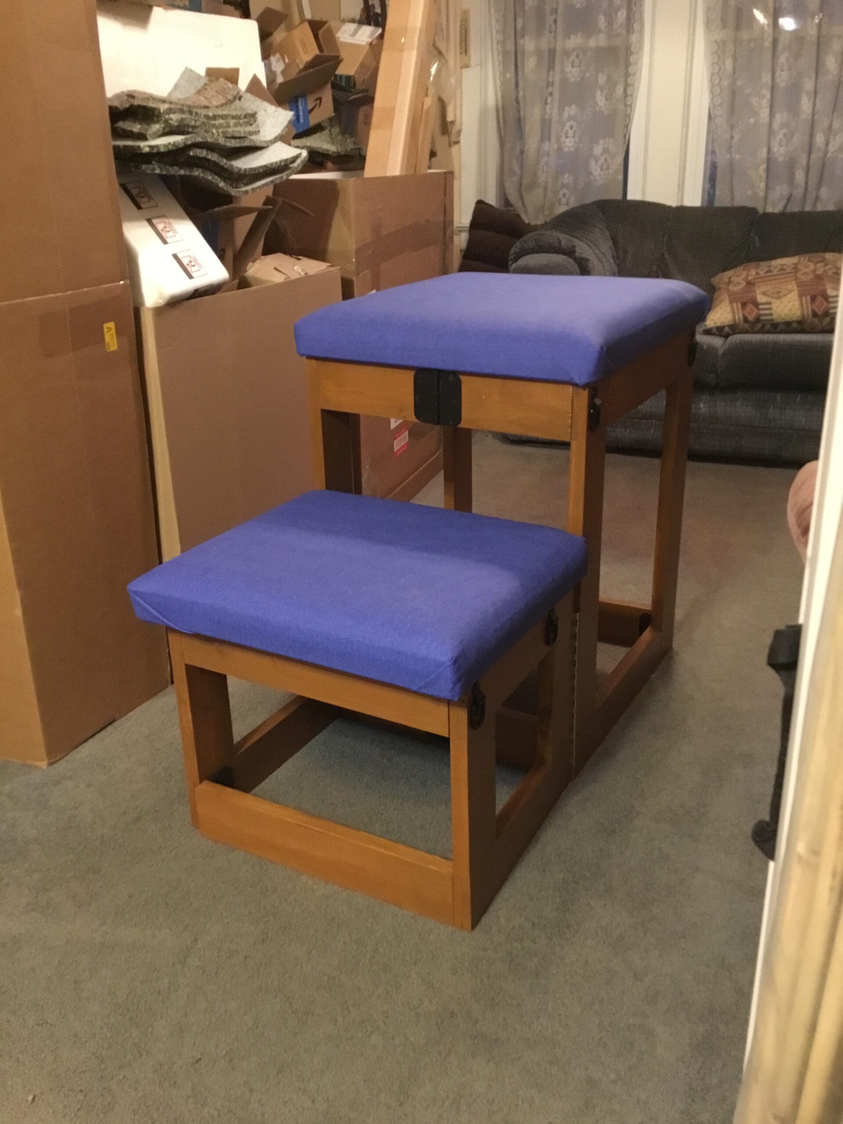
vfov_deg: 58.4
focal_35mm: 31
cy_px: 562
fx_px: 1007
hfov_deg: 45.4
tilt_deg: -22.1
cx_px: 422
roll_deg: +0.6
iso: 500
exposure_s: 1/15
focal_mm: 3.3
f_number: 2.4
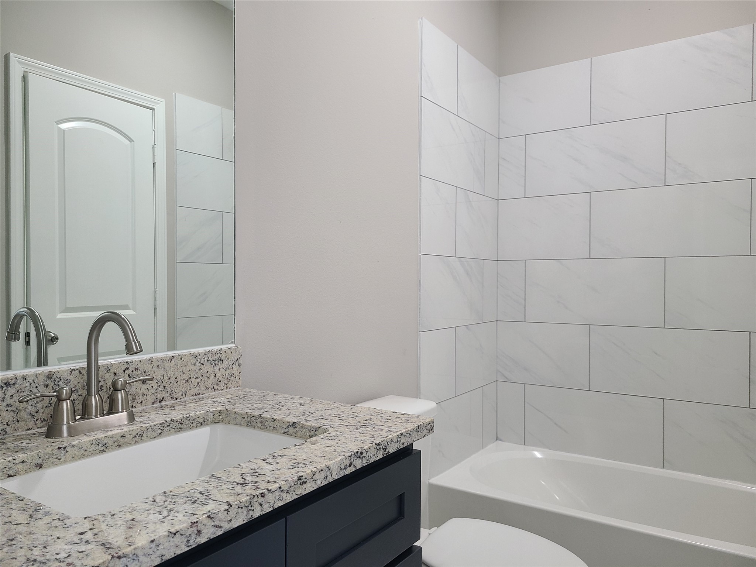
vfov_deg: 53.1
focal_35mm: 26
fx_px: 568
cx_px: 378
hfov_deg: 67.3
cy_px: 284
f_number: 1.8
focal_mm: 5.4
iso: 125
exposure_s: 1/60
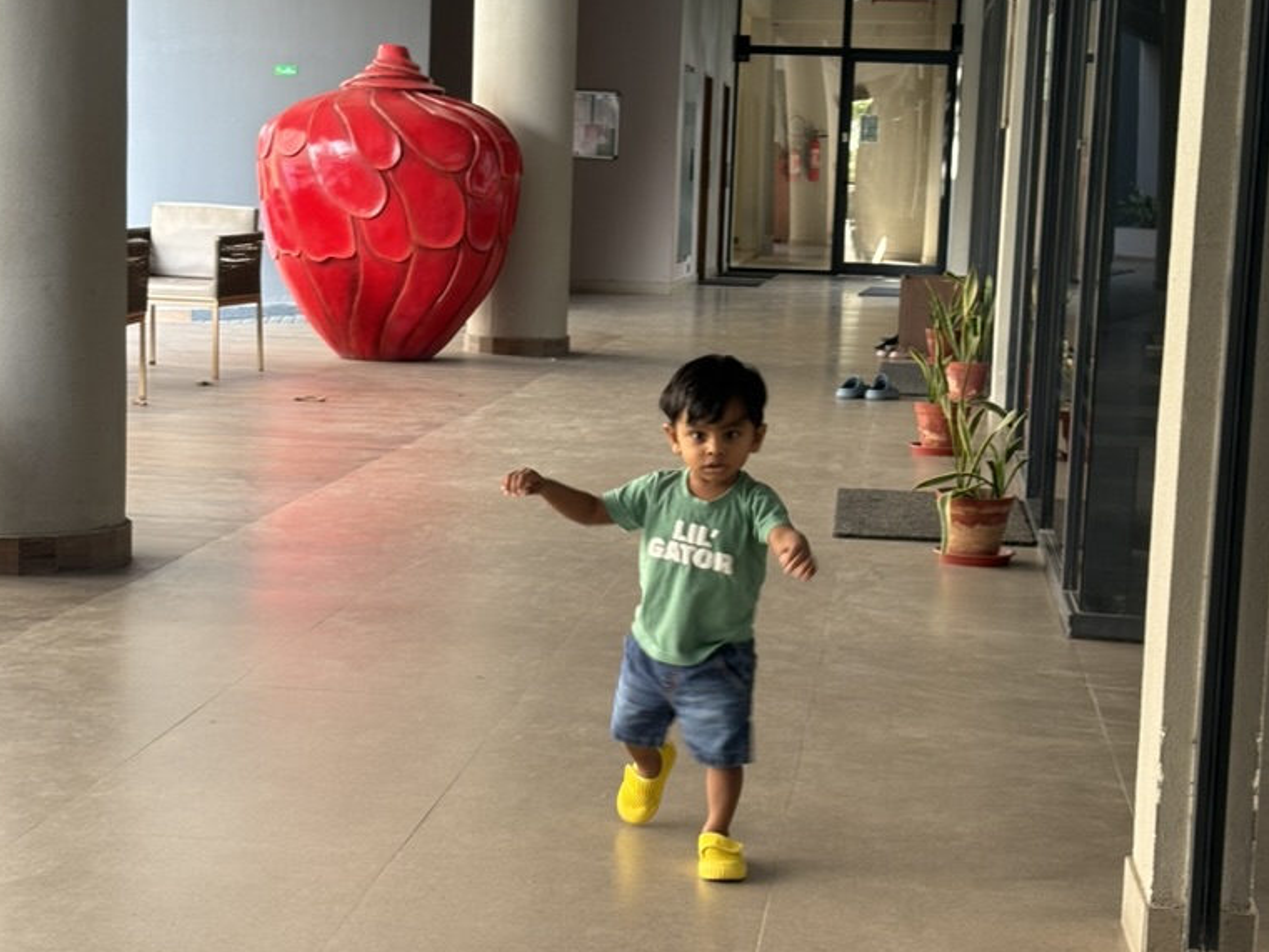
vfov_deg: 21.0
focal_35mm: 70
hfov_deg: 27.8
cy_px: 475
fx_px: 2567
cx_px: 632
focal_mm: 5.96
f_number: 1.6
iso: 64
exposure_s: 1/60
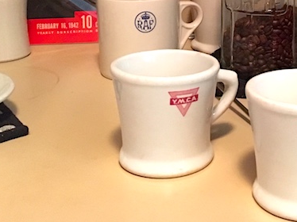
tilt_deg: -10.4
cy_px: -10
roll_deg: +0.4
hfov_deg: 28.4
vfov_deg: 21.0
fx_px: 574
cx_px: 237
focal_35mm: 67
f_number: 2.2
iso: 320
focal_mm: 4.15
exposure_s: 1/15
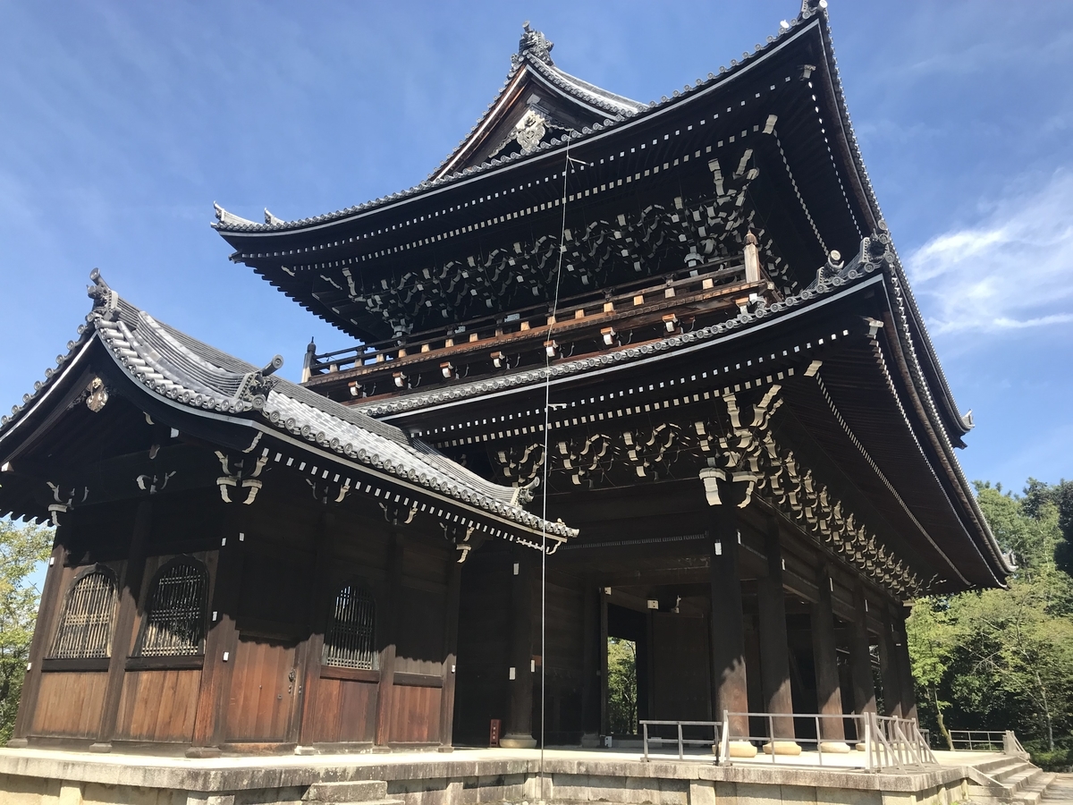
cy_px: 402
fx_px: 868
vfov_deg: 49.7
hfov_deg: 63.4
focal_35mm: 28
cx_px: 536
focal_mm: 3.99
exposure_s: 1/939
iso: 20
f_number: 1.8
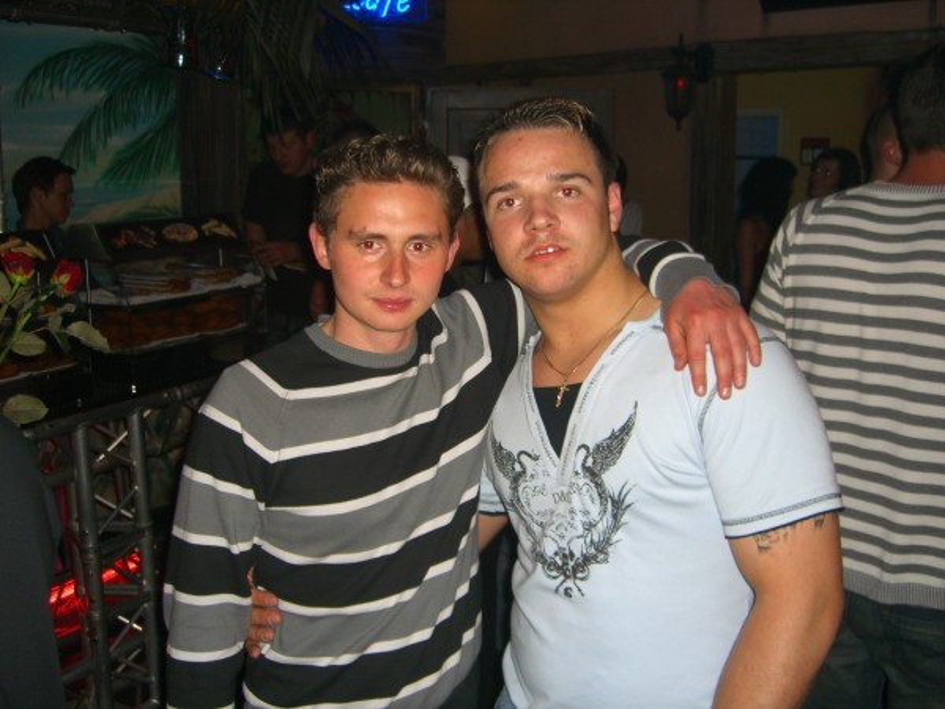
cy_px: 354
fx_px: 1037
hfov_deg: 49.0
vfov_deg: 37.7
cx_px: 472
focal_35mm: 38
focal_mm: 7.9
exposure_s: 1/60
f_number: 2.8
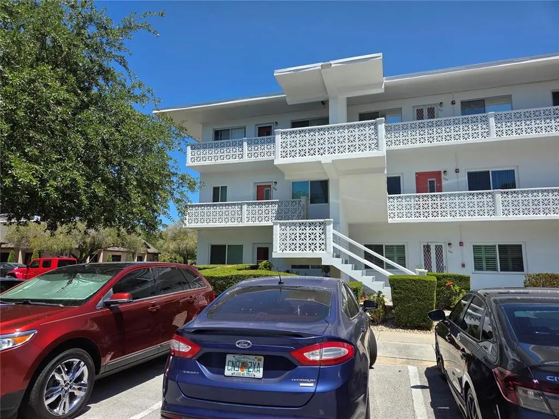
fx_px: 371
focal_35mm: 23
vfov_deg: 58.9
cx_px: 280
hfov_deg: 73.9
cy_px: 210
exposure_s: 1/4365
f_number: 1.8
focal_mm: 5.4
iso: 80
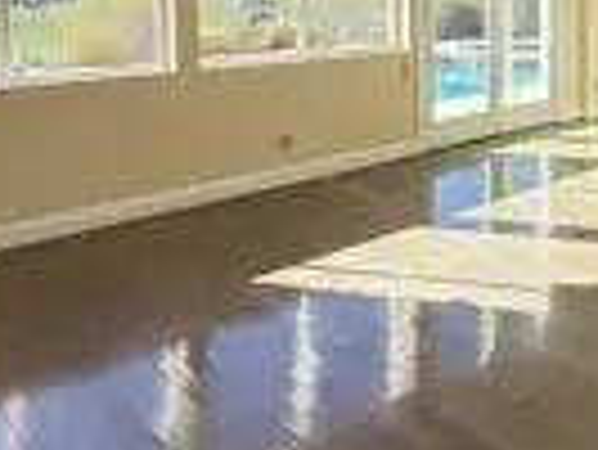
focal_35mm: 42
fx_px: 726
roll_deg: -0.2
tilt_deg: -3.6
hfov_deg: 42.8
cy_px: 18
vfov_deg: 32.1
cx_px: 477
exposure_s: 1/141
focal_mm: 2.22
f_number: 2.2
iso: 64
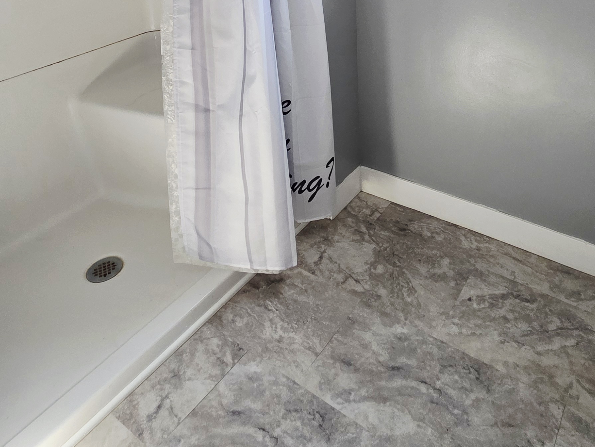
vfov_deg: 40.8
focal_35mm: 29
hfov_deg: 60.8
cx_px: 372
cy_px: -20
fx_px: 499
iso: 160
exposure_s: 1/120
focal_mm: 2.2
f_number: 1.9
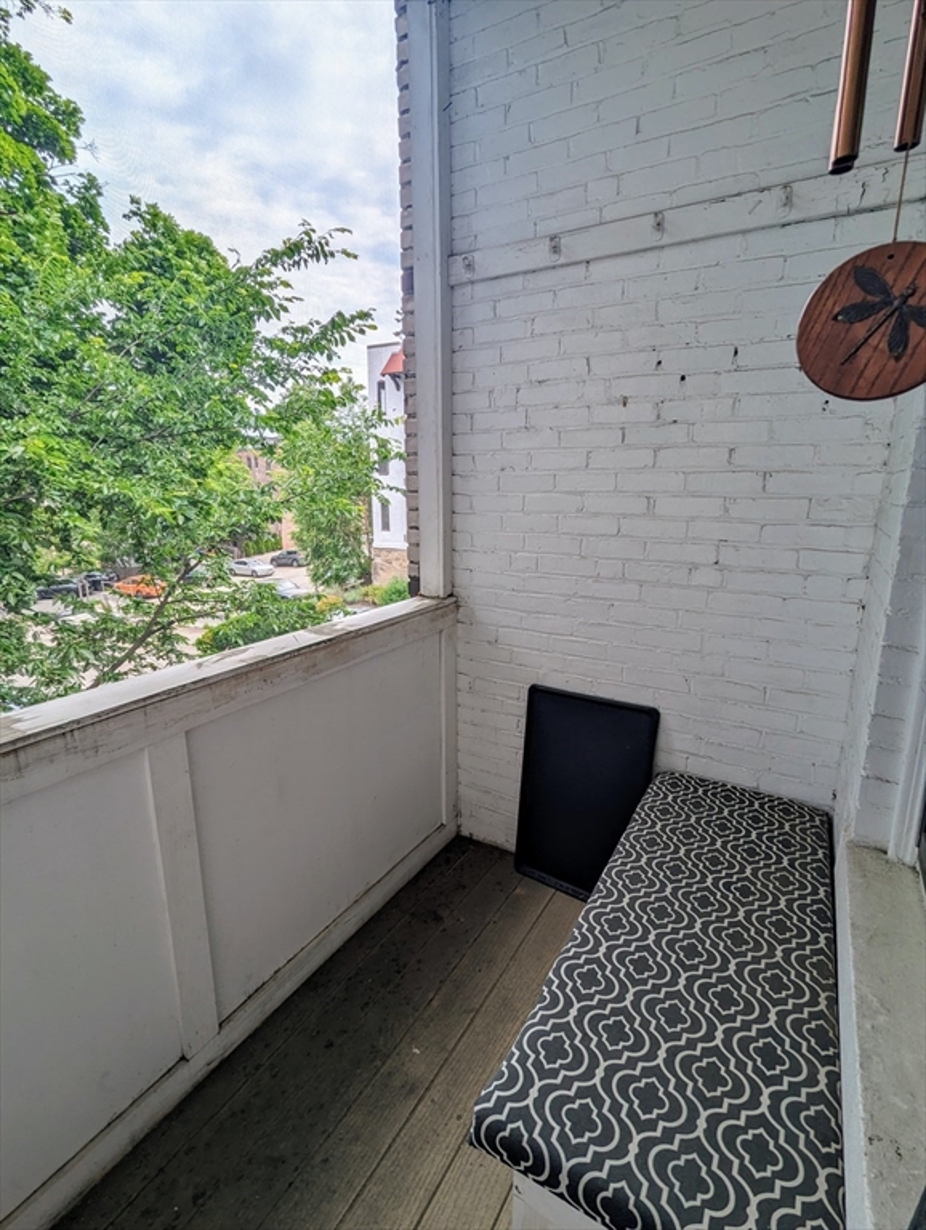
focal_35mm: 16
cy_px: 615
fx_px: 569
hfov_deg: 78.2
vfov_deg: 94.4
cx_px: 463
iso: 43
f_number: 2.2
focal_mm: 2.35
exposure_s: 1/729
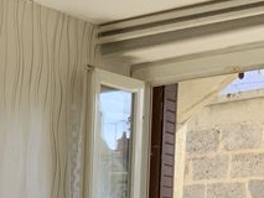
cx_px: -100
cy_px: 389
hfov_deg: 13.8
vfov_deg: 10.1
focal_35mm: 136
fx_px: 1038
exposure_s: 1/195
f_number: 1.8
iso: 16
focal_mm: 3
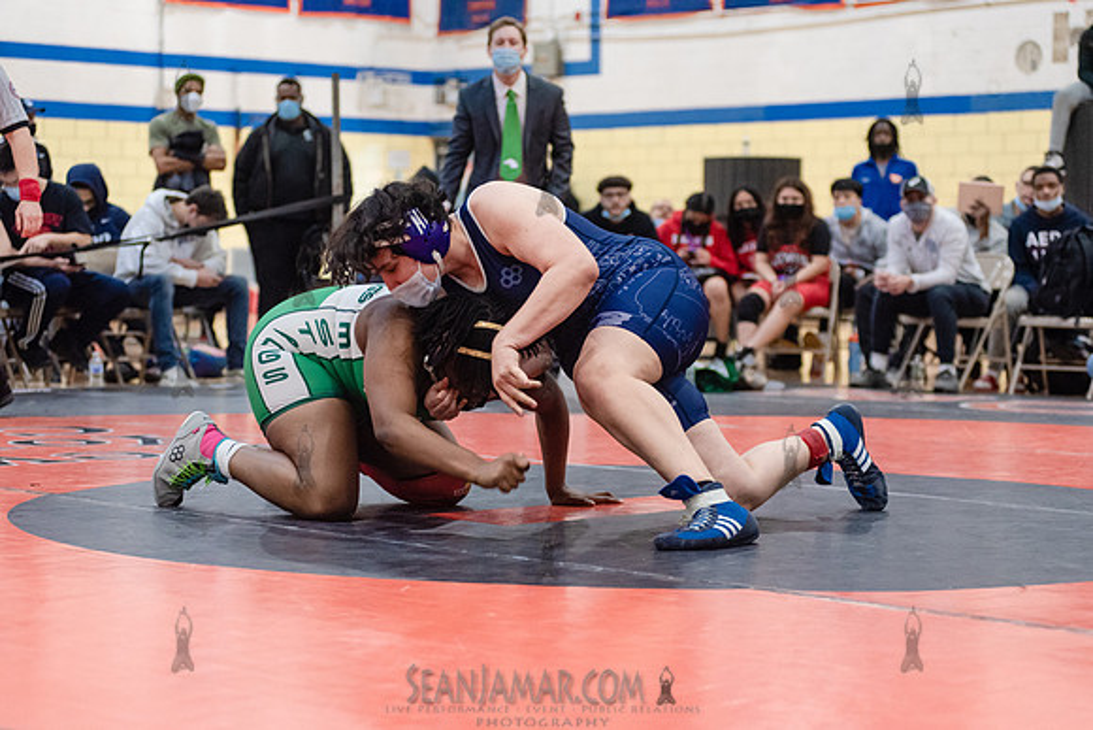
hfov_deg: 25.4
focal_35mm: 80
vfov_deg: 17.1
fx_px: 2429
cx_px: 546
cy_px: 365
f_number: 3.5
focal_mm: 80
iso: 4000
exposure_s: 1/400
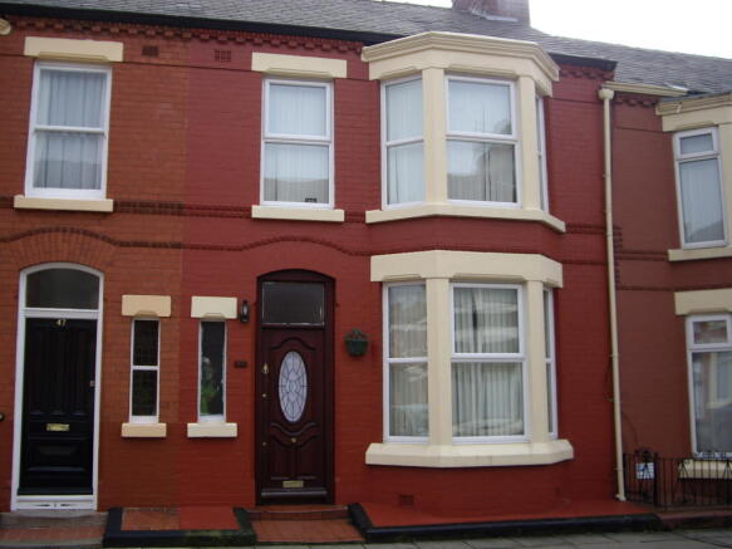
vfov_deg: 37.7
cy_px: 274
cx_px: 366
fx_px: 803
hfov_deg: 49.0
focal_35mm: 38
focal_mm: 7.9
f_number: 2.8
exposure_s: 1/320
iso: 50
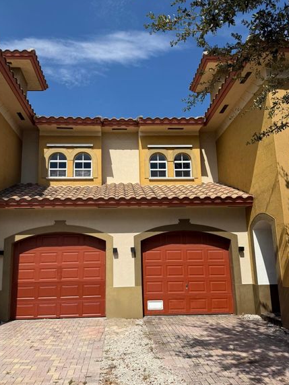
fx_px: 312
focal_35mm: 28
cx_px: 128
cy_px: 197
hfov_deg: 49.6
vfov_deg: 63.4
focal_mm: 6.76
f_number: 1.78
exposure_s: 1/6711
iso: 80
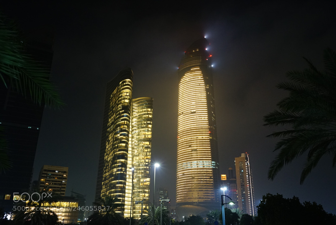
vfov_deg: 41.2
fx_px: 299
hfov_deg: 58.7
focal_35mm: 32
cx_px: 168
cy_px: 112
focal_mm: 32
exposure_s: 1/15
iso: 2000
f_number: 4
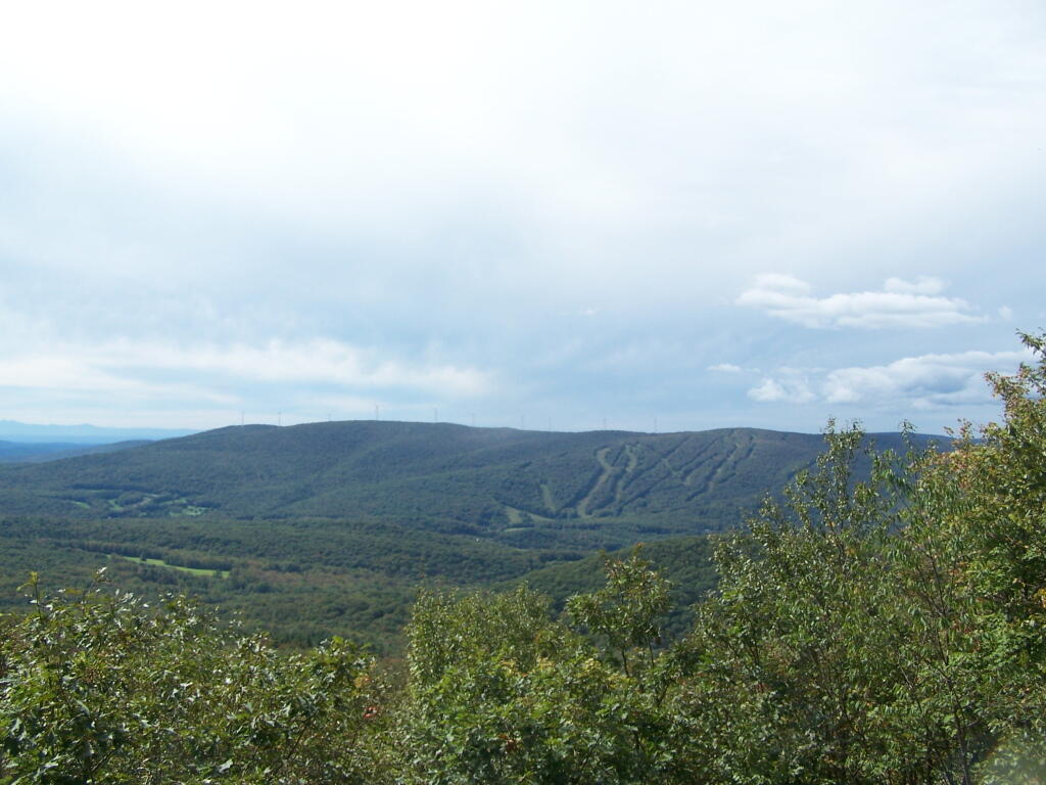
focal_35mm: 38
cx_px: 523
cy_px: 392
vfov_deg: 37.7
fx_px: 1148
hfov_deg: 49.0
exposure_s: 1/640
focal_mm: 6.3
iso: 80
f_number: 4
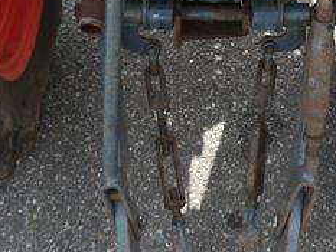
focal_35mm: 77
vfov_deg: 18.2
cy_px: -45
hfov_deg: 25.2
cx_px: 221
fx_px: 748
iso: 100
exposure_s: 1/200
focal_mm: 14
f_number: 4.5
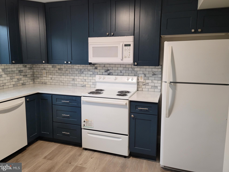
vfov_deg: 53.1
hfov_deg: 67.3
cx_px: 112
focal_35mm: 26
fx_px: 172
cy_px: 83
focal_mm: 7
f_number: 1.8
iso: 200
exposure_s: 1/39
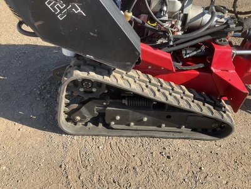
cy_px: 94
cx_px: 126
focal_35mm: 29
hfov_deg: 61.7
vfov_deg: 48.2
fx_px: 210
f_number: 1.8
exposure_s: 1/580
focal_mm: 3
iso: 25
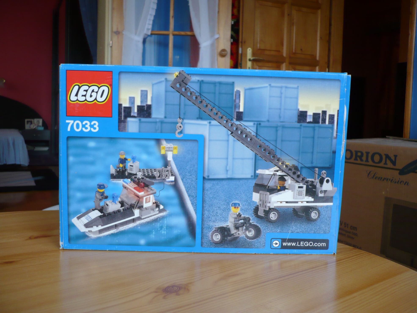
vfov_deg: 40.7
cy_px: 156
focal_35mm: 35
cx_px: 208
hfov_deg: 52.6
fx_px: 422
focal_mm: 5.8
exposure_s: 1/25
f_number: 2.8
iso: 100
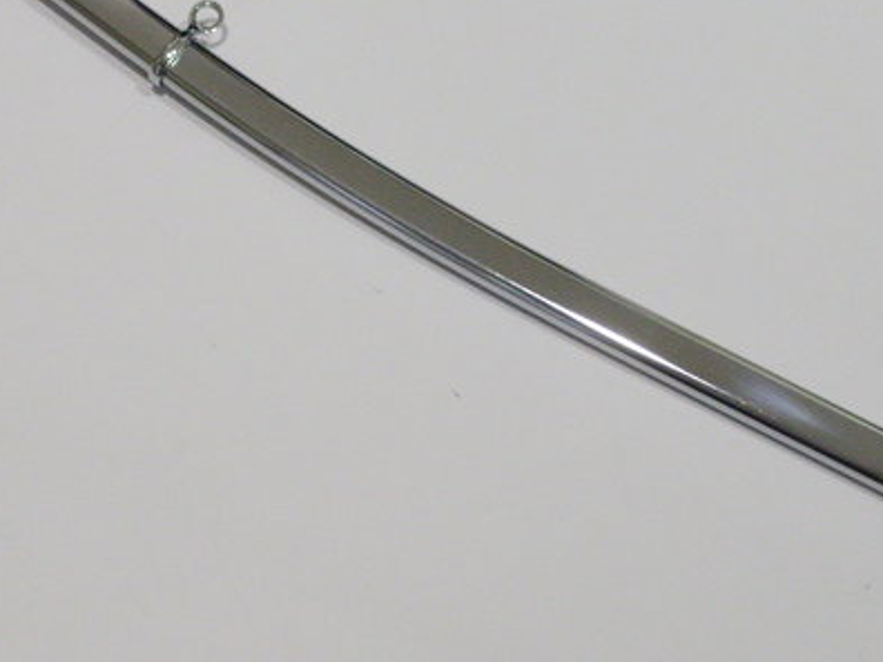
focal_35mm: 99
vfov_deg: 14.9
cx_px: 355
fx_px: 2525
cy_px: 144
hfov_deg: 19.8
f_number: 3.4
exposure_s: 1/100
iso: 320
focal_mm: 9.2
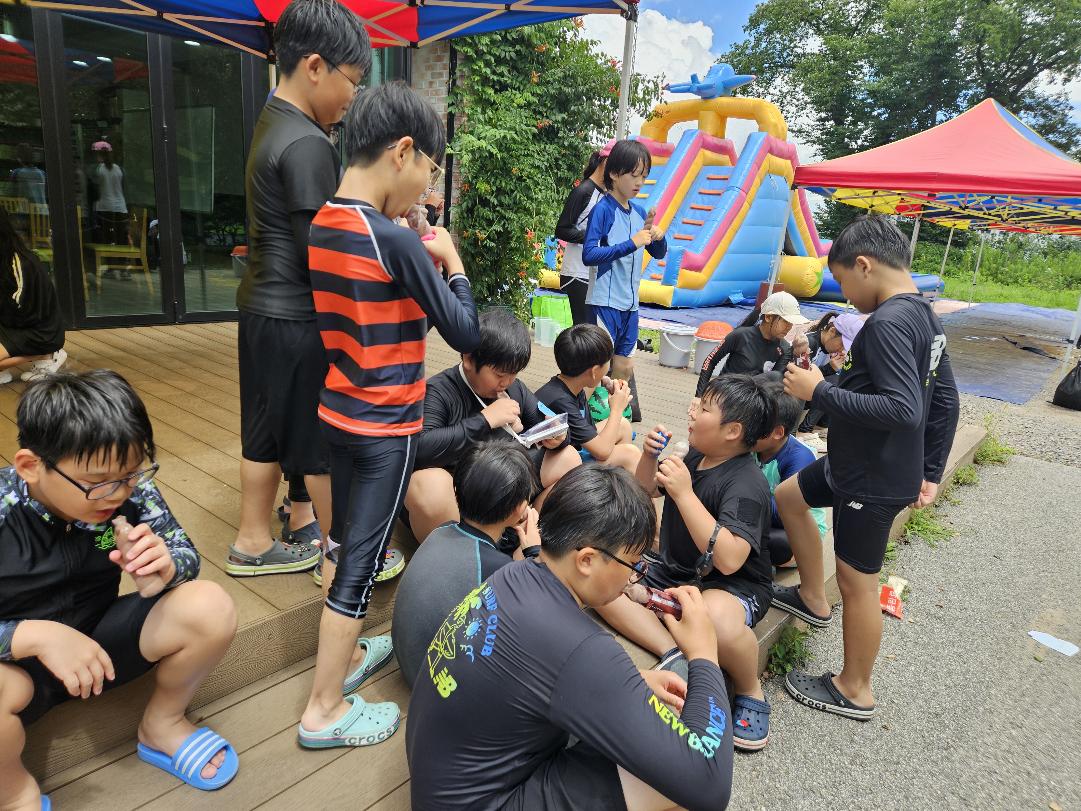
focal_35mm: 23
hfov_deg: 73.9
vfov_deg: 58.9
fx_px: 718
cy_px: 406
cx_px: 540
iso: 25
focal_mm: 5.4
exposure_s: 1/384
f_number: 1.8
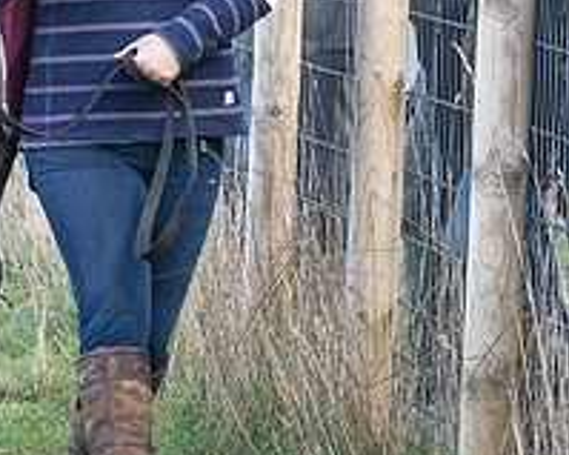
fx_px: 10049
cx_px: 299
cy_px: -149
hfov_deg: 3.2
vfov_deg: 2.6
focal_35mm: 597
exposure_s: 1/200
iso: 200
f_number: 5
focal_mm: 101
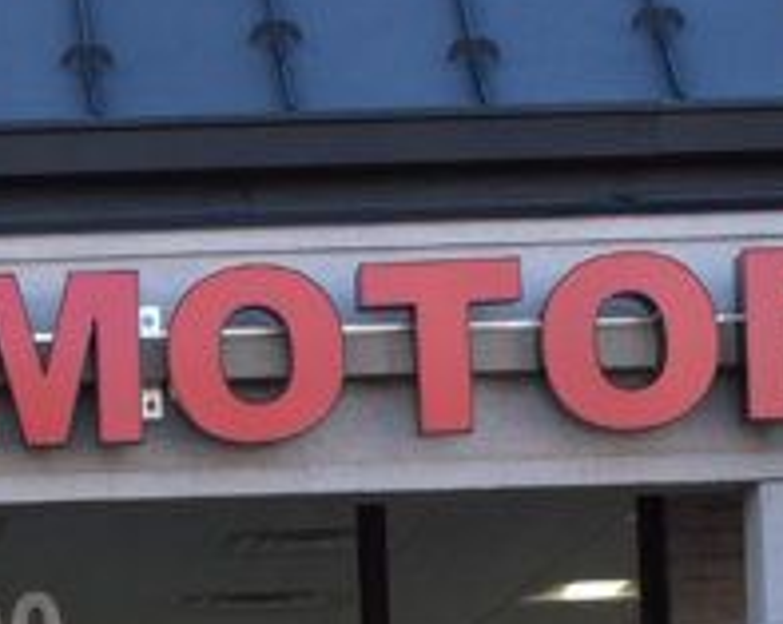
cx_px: -115
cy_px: 1045
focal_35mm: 220
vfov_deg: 6.9
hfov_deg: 8.7
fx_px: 5091
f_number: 9
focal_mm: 30
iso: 400
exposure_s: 1/160
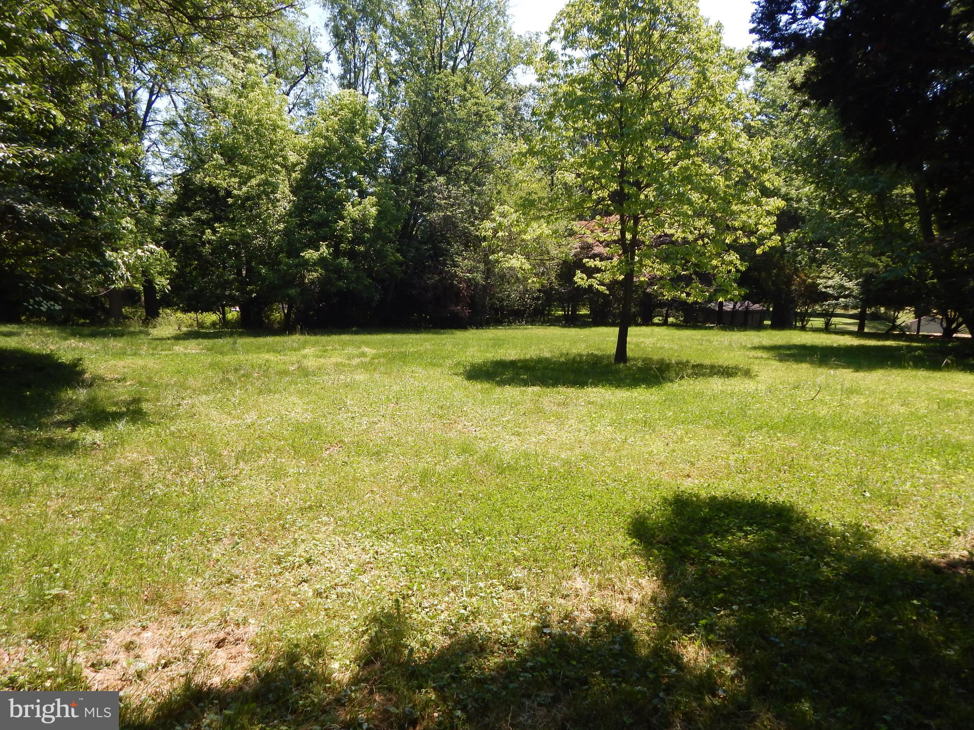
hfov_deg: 76.4
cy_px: 365
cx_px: 487
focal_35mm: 22
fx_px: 619
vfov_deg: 61.1
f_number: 3
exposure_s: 1/640
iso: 125
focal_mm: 4
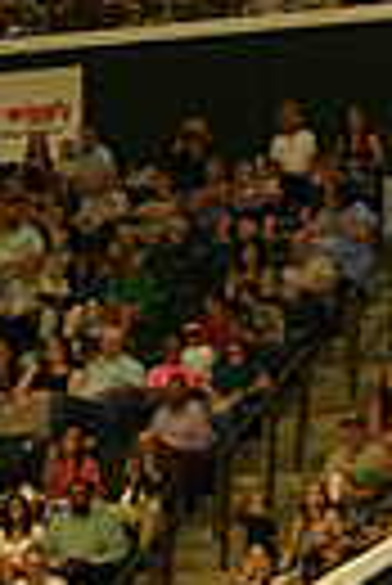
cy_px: 1224
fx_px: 3127
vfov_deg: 9.8
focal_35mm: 192
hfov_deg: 7.2
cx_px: 72
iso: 1600
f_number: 5.6
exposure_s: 1/60
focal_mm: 43
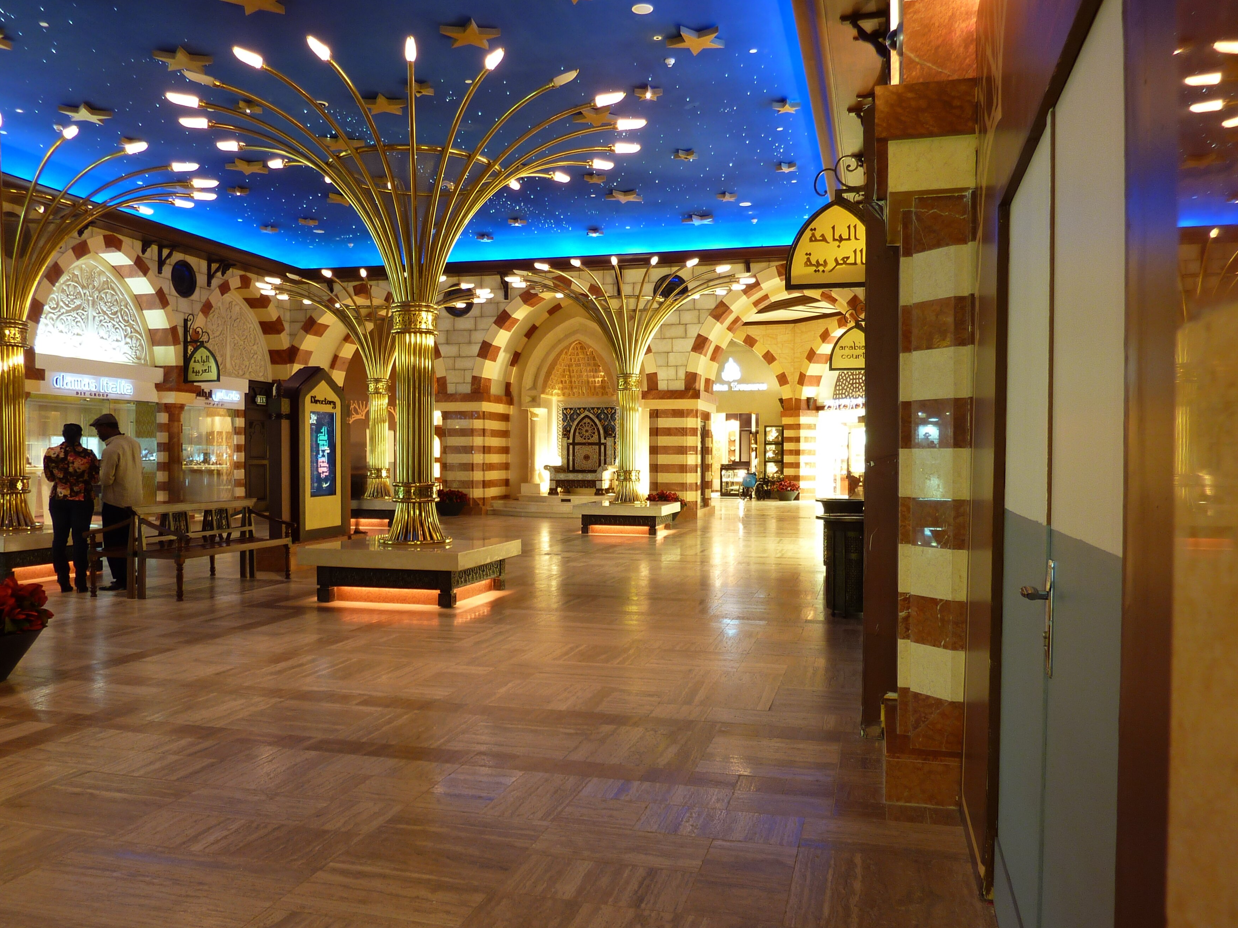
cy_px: 481
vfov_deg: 53.1
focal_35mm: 26
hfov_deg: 67.3
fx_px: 930
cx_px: 601
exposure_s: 1/1.3
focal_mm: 4.1
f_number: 3.3
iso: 80
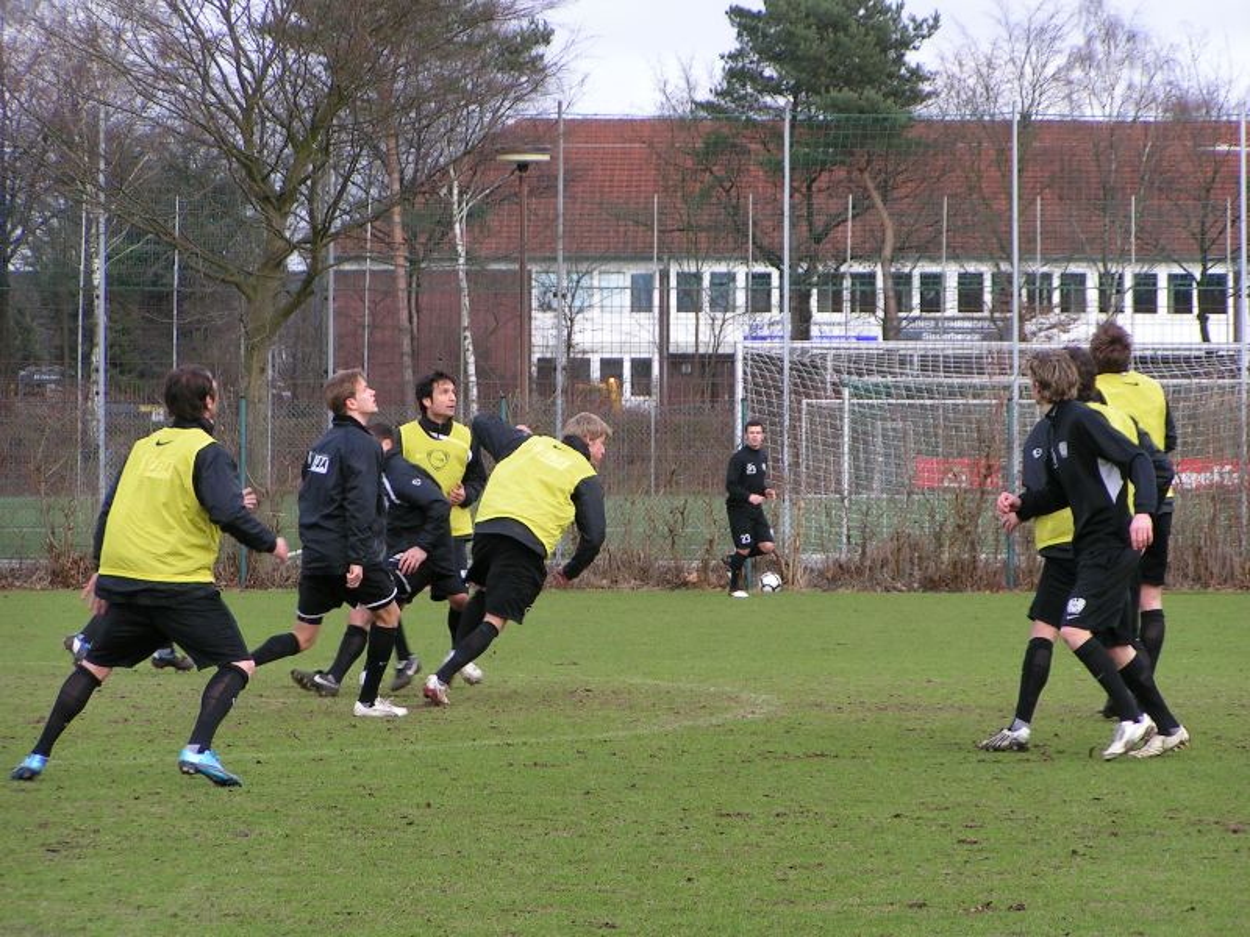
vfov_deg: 7.9
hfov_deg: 10.5
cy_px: 468
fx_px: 6789
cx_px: 625
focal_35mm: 188
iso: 50
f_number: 4
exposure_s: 1/250
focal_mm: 28.8
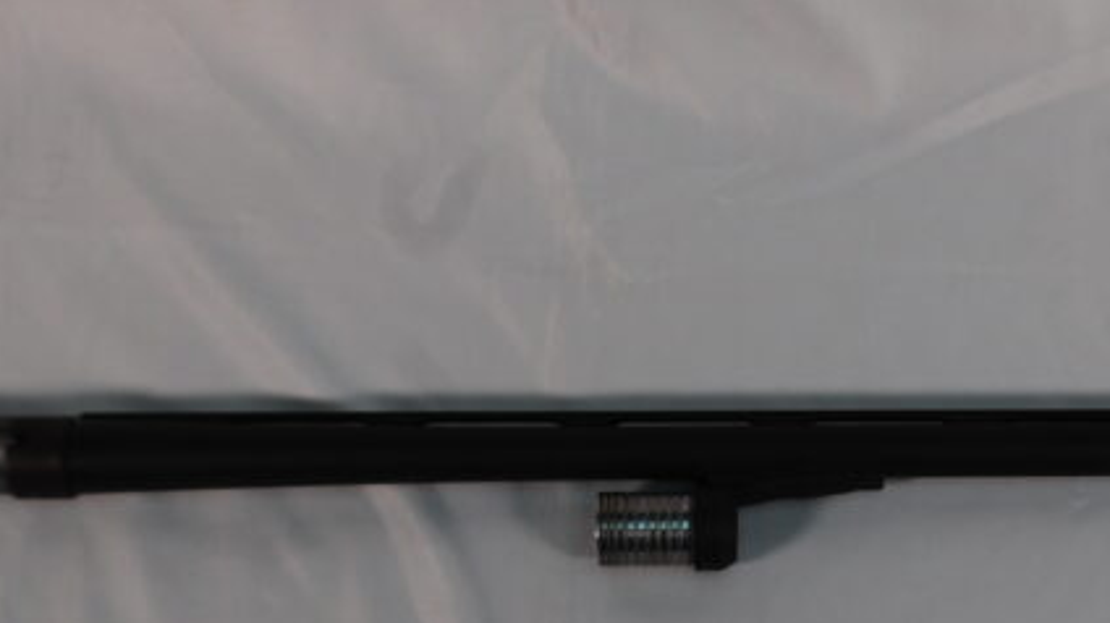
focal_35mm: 86
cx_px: 733
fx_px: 2530
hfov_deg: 24.6
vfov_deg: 14.0
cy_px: 372
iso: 200
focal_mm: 29
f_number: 5.6
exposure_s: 1/125
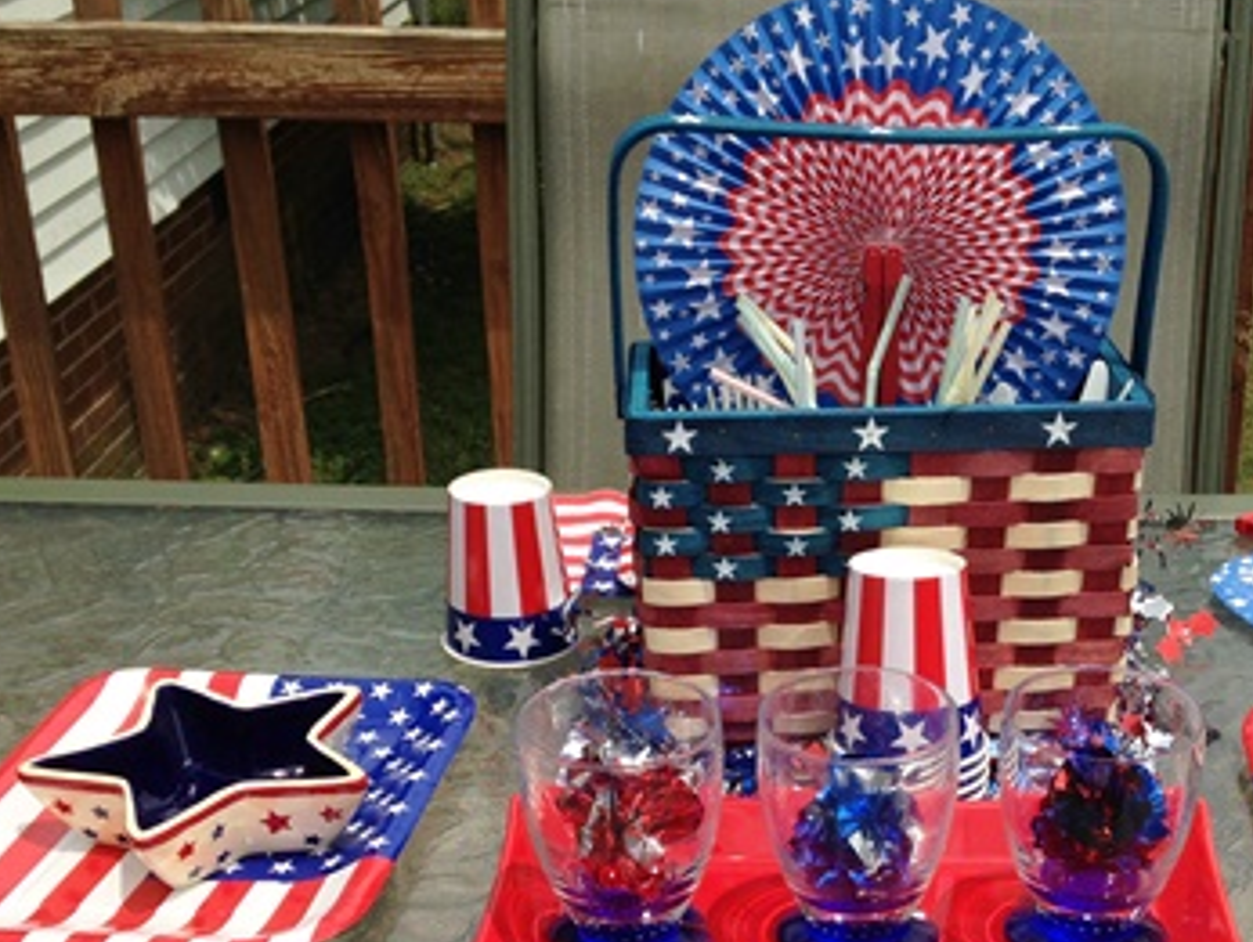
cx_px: 852
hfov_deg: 33.4
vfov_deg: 25.4
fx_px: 2065
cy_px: 697
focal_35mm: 57
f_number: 2.4
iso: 50
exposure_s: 1/2088
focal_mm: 4.12
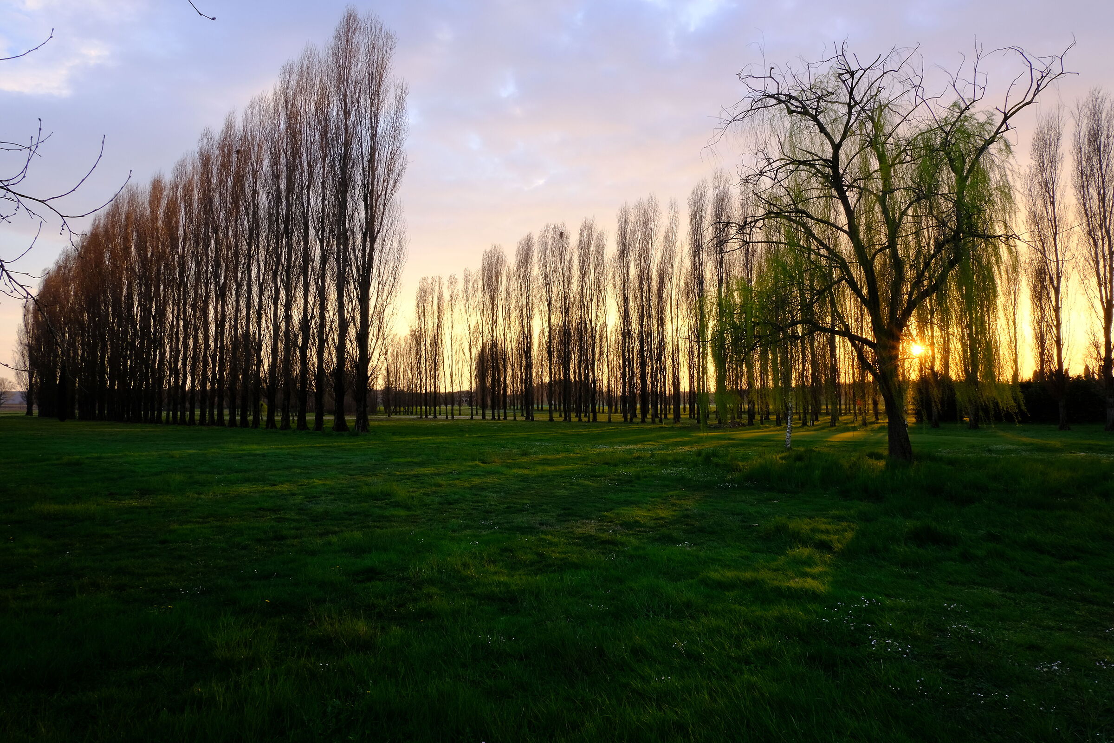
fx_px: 712
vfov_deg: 55.1
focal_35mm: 23
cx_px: 557
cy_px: 372
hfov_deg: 76.1
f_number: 18
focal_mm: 15
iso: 320
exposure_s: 1/13
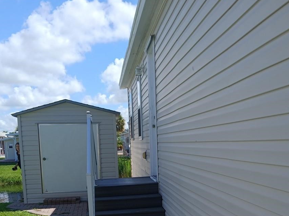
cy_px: 201
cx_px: 162
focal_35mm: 49
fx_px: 409
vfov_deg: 28.3
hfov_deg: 38.8
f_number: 1.8
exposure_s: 1/524
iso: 20
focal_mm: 3.98
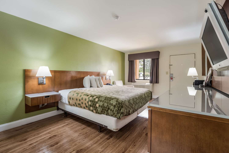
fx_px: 89
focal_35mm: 14
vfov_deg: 81.2
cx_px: 114
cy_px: 76
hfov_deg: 104.3
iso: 320
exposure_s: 1.6
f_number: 8
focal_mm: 14
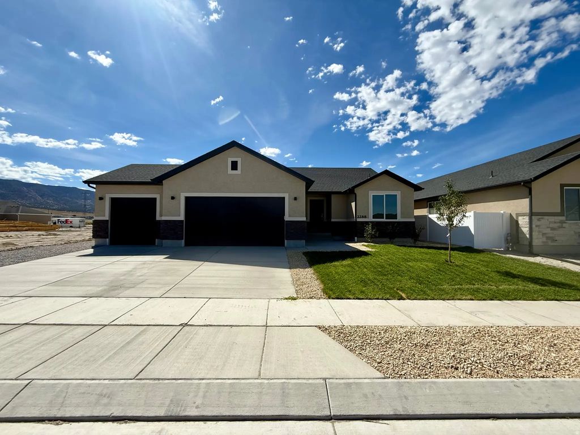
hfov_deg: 102.1
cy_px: 218
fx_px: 235
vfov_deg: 85.7
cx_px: 290
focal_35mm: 14
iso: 50
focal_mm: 2.22
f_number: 2.2
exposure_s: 1/2717
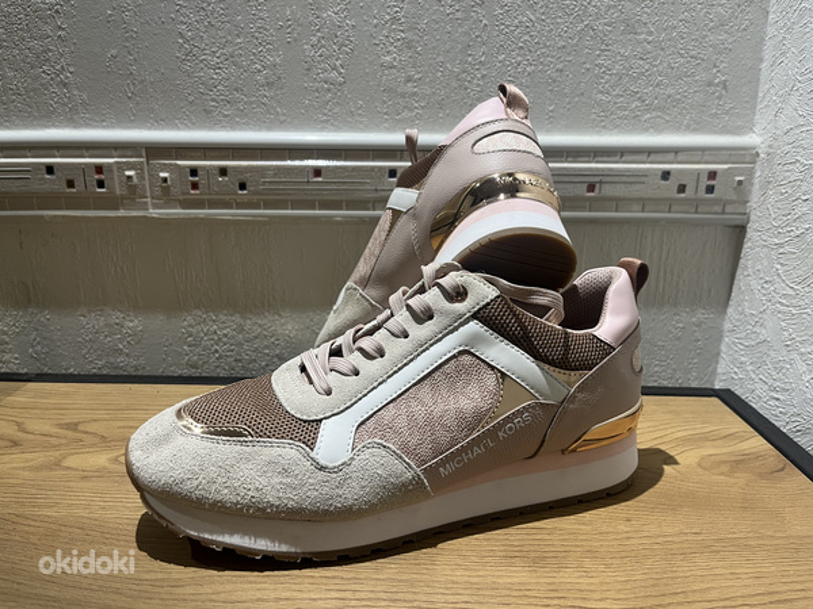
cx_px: 406
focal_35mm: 26
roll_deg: +0.0
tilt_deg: -15.3
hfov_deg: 67.3
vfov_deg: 53.1
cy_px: 304
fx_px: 611
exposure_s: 1/50
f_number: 1.6
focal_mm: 5.1
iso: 64
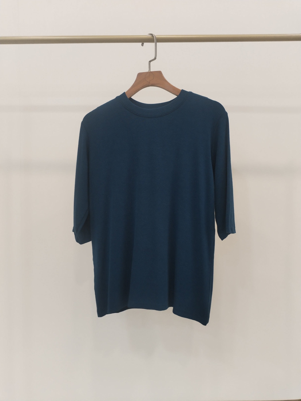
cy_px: 200
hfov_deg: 48.2
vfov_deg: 61.7
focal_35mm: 29
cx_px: 150
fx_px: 336
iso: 311
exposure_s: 1/60
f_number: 1.8
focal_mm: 4.75
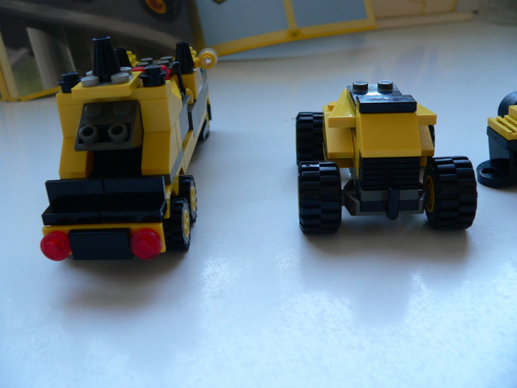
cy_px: 194
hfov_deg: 51.4
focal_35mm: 36
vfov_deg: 39.7
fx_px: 538
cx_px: 258
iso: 200
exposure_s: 1/60
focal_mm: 6
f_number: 2.8
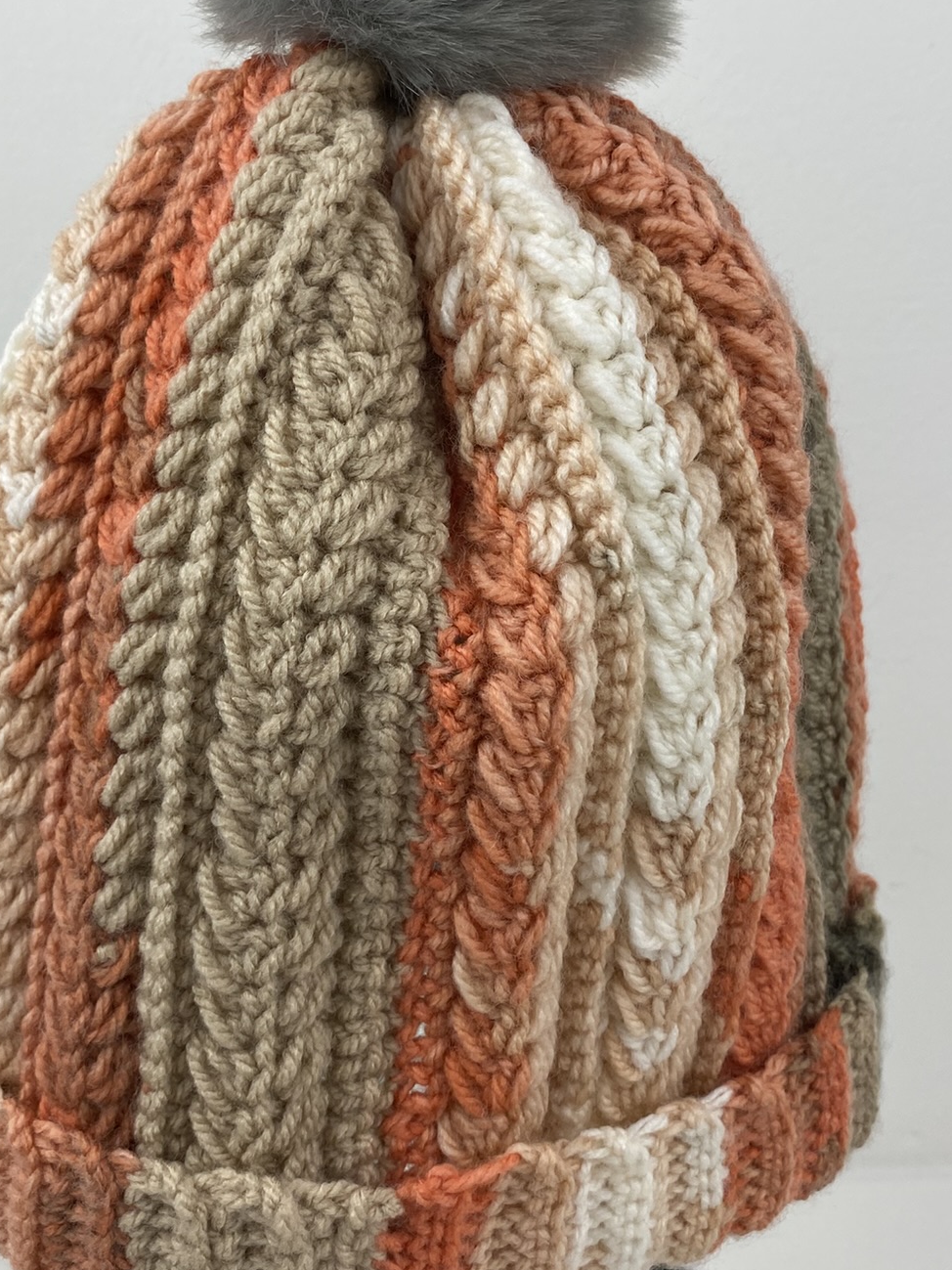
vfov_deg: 45.7
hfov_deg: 35.1
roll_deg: +0.5
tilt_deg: -13.1
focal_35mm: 41
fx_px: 1504
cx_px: 426
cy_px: 565
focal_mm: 4.25
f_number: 1.8
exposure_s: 1/423
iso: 32
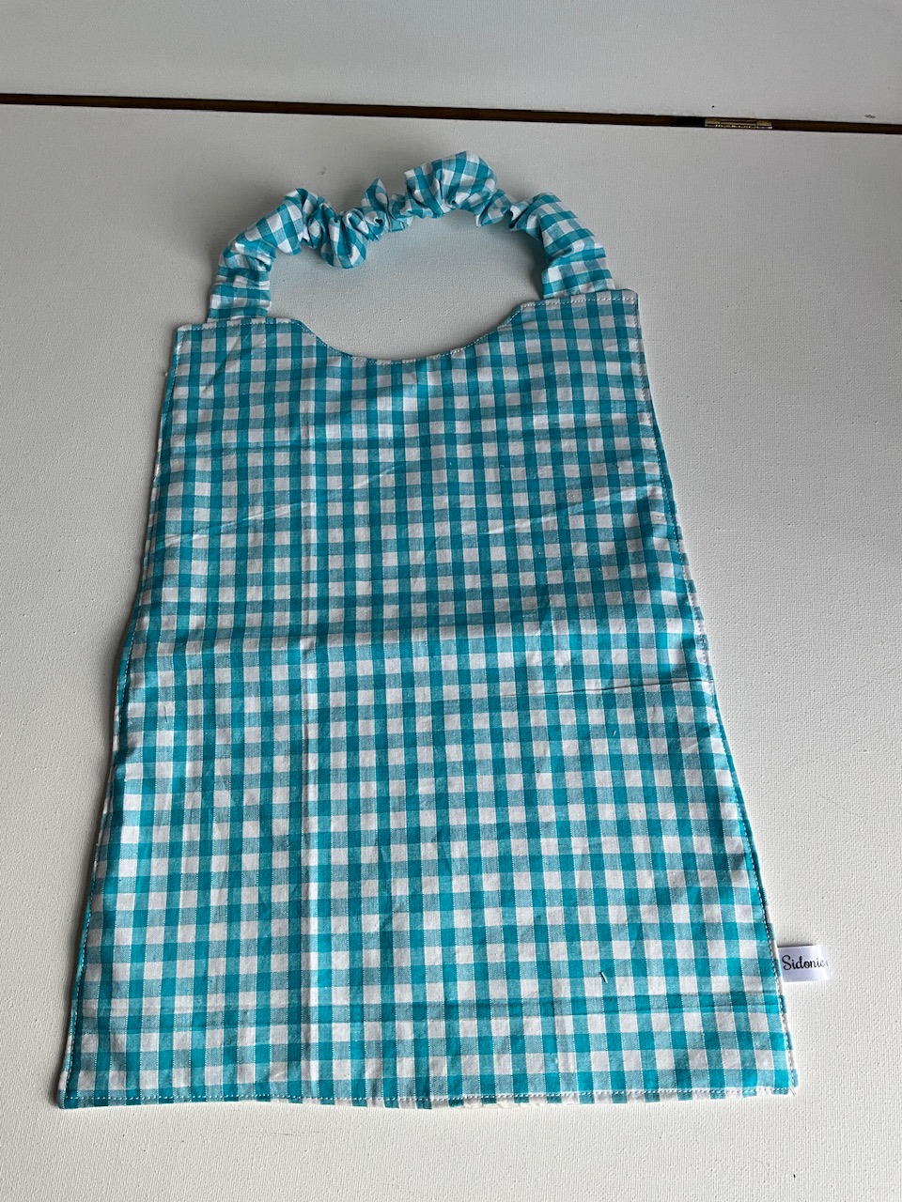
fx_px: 1008
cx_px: 451
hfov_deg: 48.2
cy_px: 601
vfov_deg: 61.7
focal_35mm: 29
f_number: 1.8
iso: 25
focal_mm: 3
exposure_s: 1/781
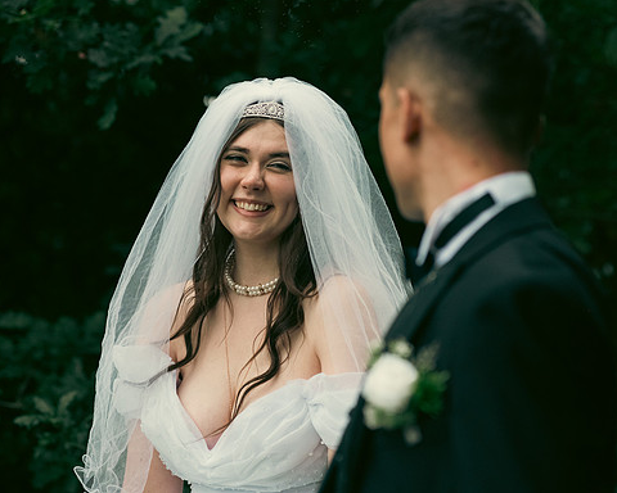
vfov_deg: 11.4
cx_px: 357
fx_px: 2483
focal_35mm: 136
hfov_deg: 14.2
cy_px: 246
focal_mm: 120
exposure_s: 1/160
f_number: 3.5
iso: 800
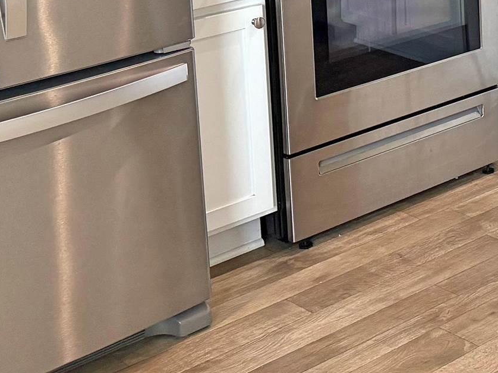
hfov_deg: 20.3
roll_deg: +1.2
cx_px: 653
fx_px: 1266
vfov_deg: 15.9
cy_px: -112
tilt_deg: -10.2
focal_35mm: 88
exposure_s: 1/142
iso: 200
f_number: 1.78
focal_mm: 6.76
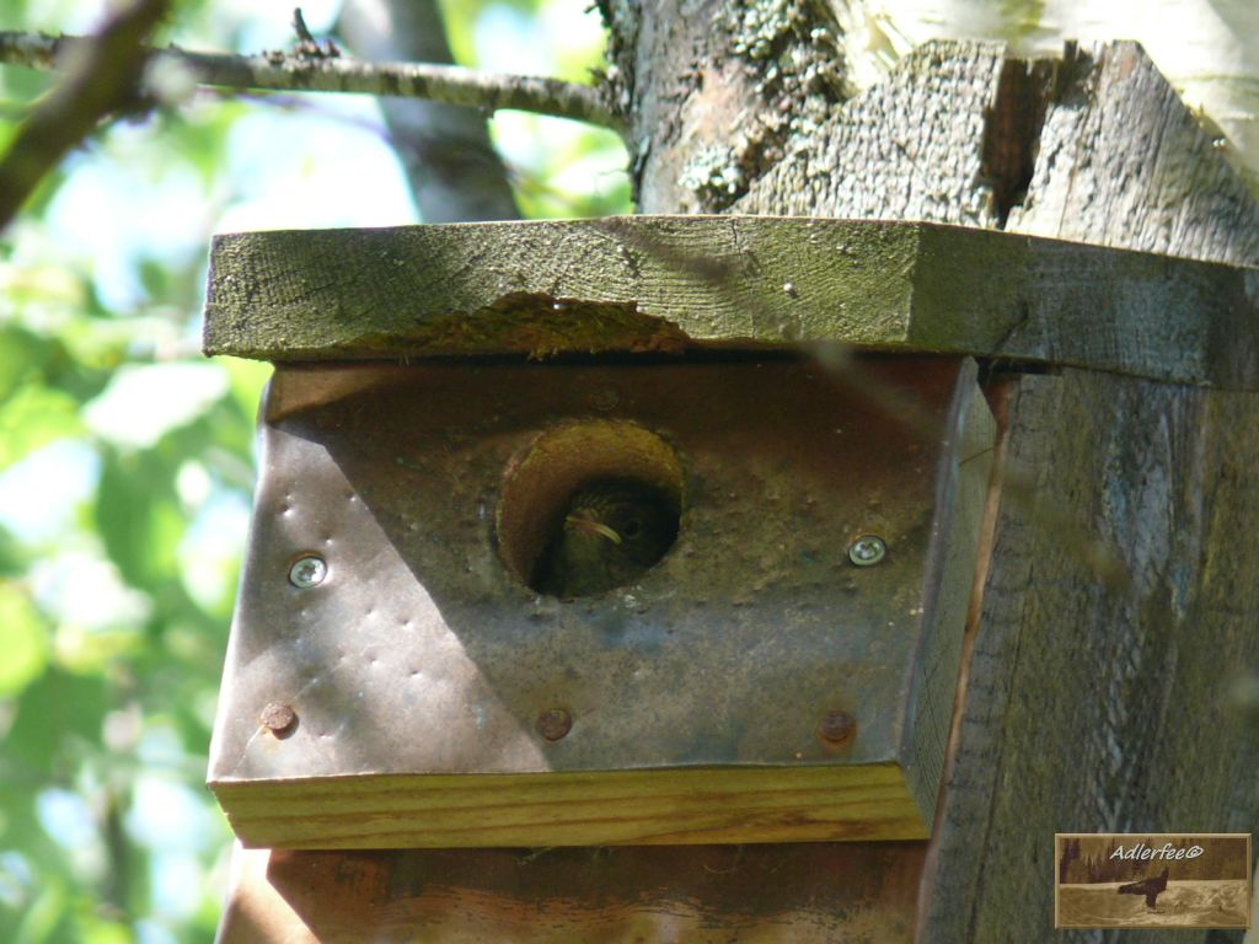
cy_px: 472
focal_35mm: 748
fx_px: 27205
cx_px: 630
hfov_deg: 2.7
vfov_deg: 2.0
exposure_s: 1/125
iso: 100
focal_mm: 88.8
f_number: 4
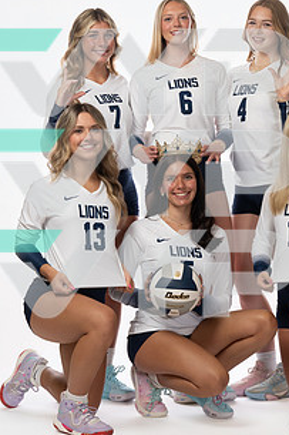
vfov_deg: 22.6
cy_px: 174
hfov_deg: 15.1
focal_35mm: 90
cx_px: 189
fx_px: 1085
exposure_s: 1/250
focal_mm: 61
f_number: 8
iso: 640
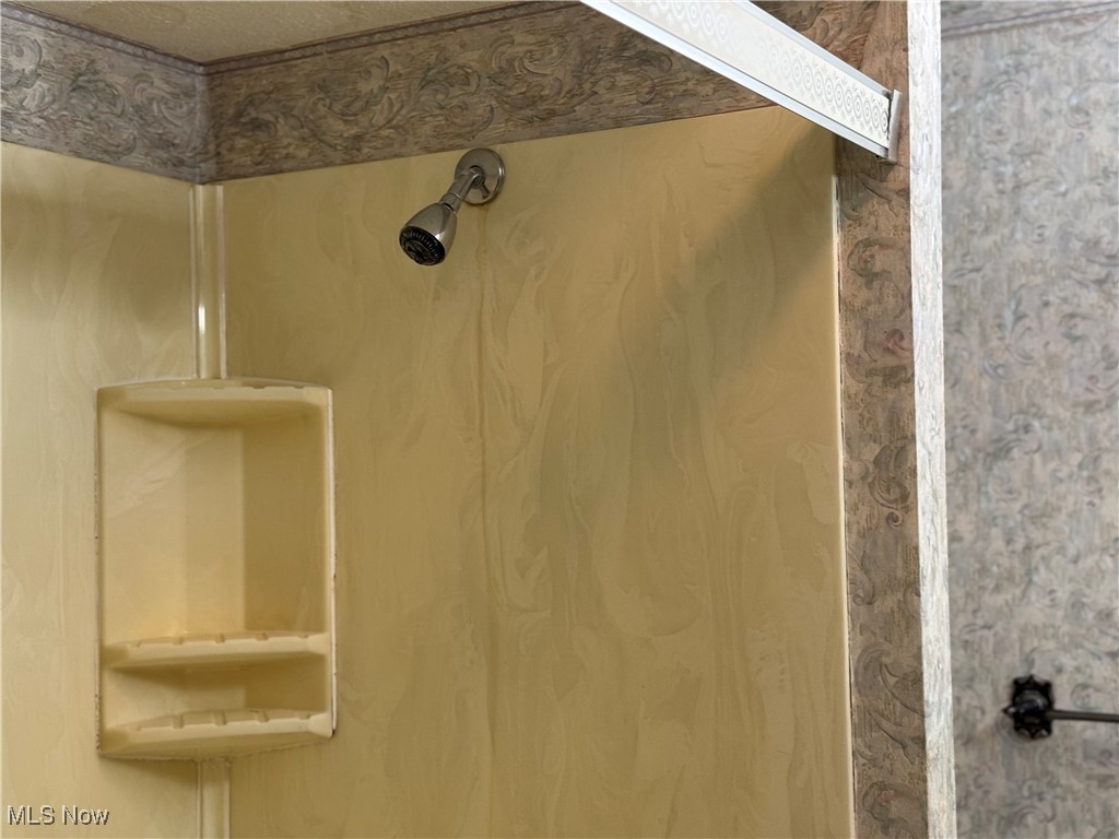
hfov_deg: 39.7
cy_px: 420
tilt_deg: +0.5
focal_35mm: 48
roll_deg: +1.0
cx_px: 560
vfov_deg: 30.3
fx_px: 1552
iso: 125
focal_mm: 6.76
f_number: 1.78
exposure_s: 1/60
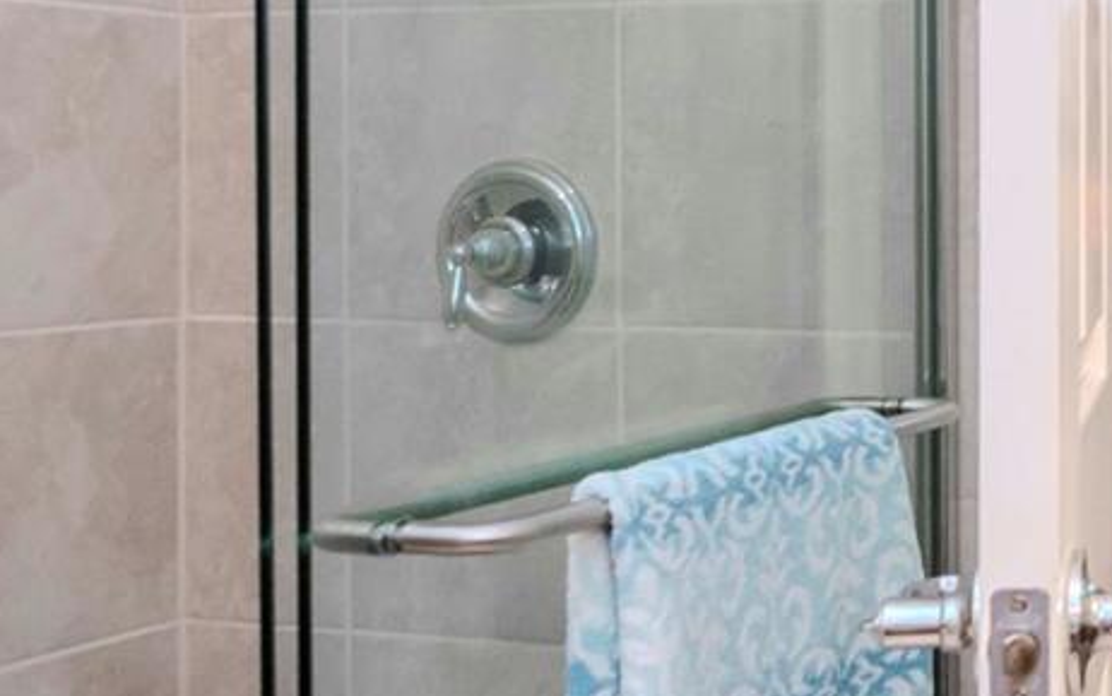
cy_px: 185
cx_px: 1225
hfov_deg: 30.1
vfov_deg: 21.2
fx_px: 1846
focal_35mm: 61
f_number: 7.1
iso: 800
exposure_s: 1/25
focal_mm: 11.5
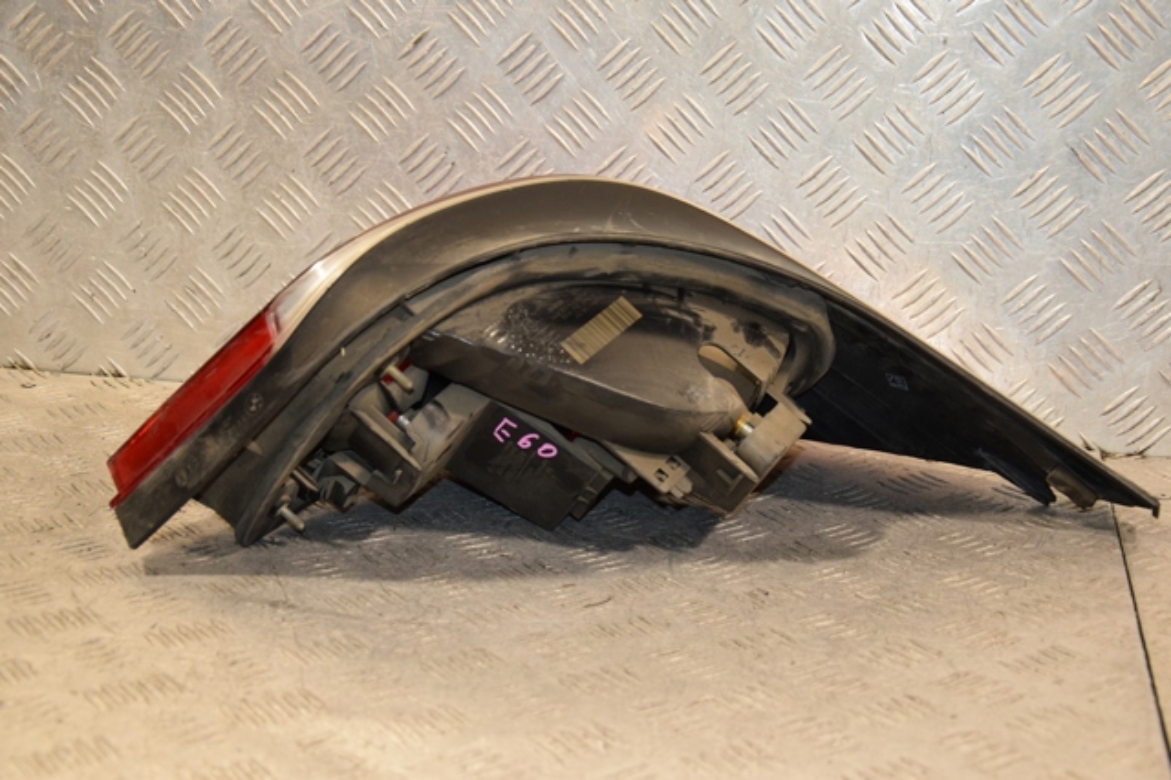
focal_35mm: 60
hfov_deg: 33.4
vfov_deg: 22.6
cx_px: 586
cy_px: 390
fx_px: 1951
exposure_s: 1/125
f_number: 4.8
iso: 800
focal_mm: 40
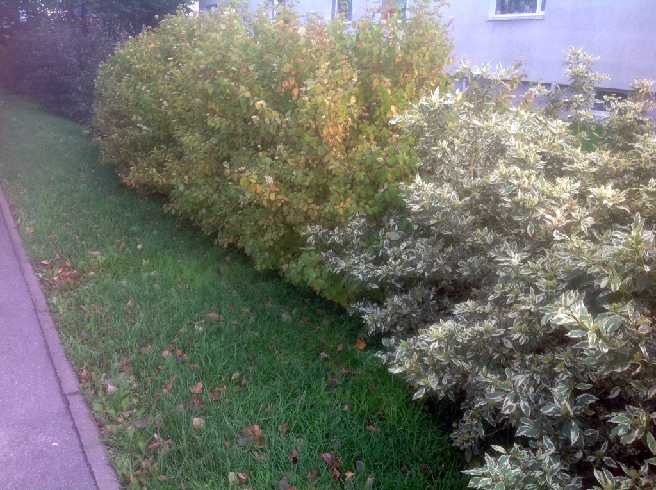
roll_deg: -3.4
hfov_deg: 52.7
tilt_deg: -12.2
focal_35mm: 35
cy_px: 245
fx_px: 662
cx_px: 328
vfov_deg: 40.6
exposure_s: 1/258
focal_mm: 4.28
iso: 50
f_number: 2.4
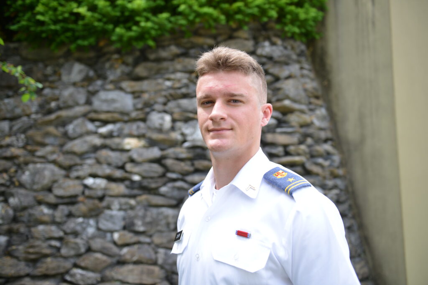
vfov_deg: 36.9
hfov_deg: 53.1
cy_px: 142
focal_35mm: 36
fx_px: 428
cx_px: 214
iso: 400
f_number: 2.8
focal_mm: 36
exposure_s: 1/1250
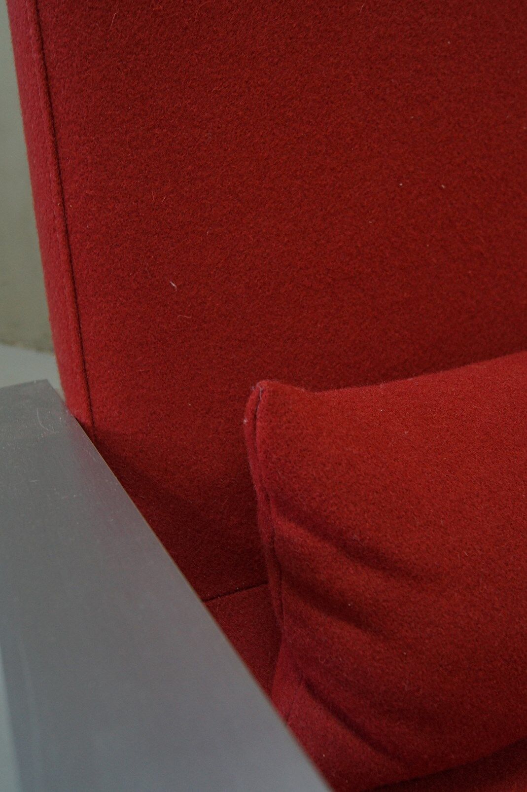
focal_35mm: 36
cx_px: 264
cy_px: 396
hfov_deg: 36.8
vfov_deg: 53.2
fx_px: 791
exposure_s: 1/13
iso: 400
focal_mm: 24
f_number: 6.3
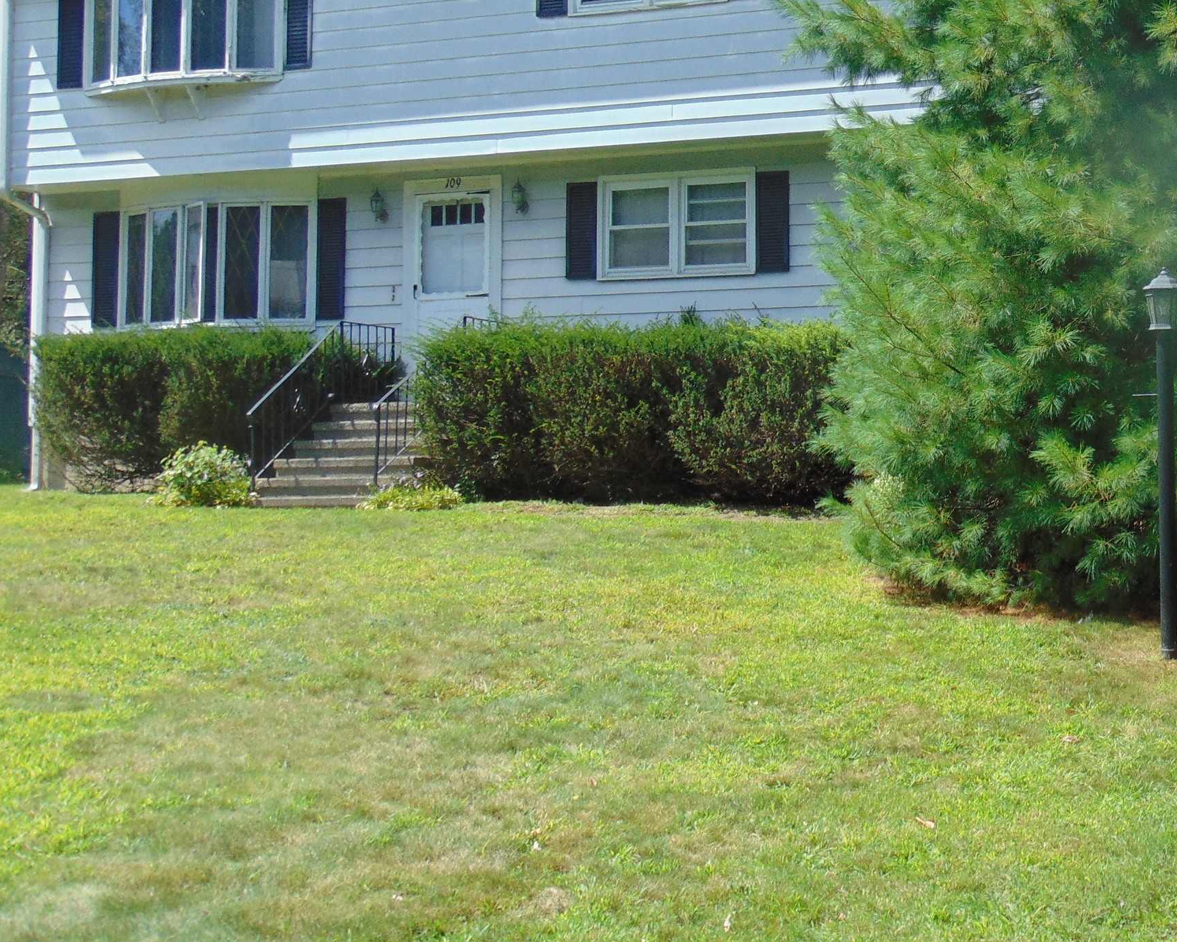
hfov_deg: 29.9
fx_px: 2125
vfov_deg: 24.9
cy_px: 349
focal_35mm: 61
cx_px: 1011
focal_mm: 6.3
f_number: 3.2
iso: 80
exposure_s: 1/640
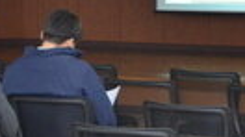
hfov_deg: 10.3
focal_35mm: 200
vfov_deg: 6.0
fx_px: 1298
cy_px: 13
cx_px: -145
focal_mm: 24
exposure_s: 1/60
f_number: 4
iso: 1600
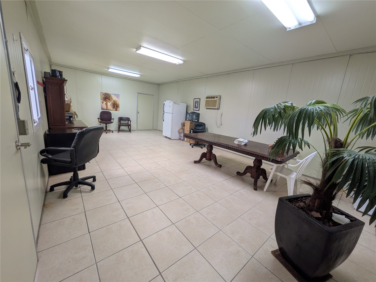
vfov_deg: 85.7
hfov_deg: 102.1
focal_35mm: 14
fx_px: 152
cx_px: 188
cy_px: 141
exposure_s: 1/50
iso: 50
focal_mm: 1.83
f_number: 2.2
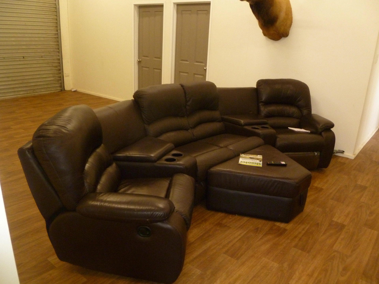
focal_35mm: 28
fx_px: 307
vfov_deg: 49.7
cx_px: 190
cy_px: 142
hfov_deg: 63.4
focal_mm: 5
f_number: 3.3
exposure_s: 1/30
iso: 400
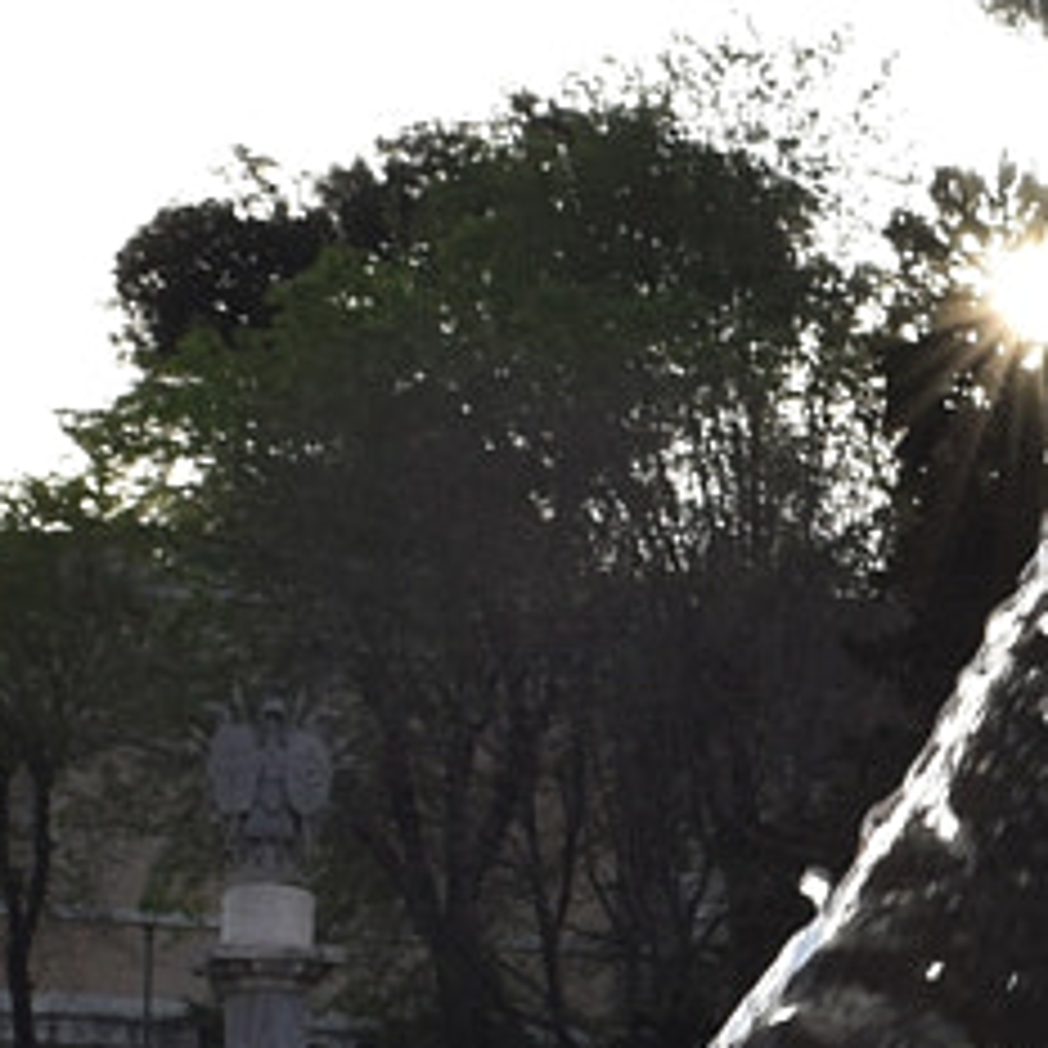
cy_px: 1246
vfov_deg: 8.3
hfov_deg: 8.2
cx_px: 1556
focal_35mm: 210
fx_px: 7193
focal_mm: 24
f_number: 10
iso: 200
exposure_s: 1/400
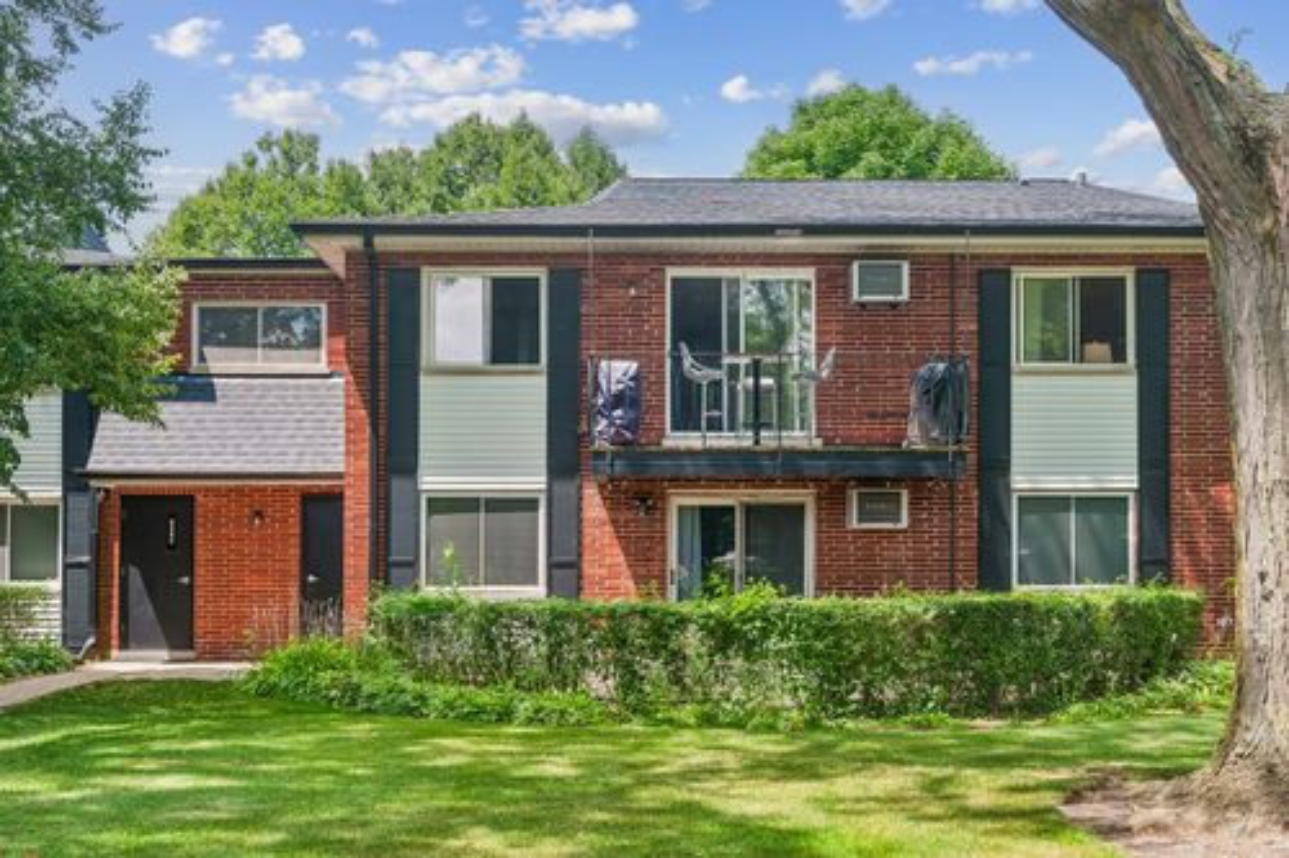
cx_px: 644
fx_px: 1646
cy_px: 429
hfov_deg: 42.8
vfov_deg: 29.2
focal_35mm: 46
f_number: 8
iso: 400
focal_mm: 46
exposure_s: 1/400
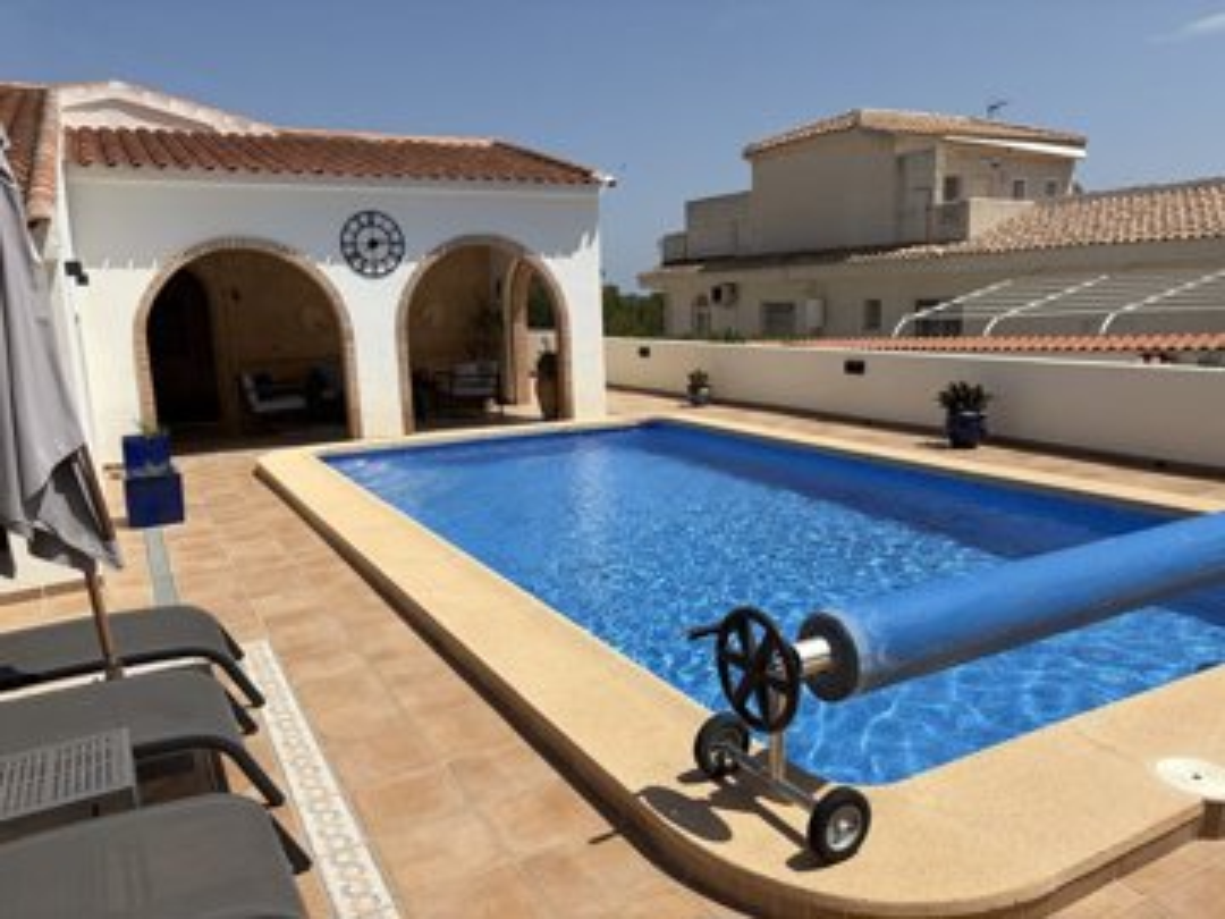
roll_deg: +2.0
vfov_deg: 53.1
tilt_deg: -10.5
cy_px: 460
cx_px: 612
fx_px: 920
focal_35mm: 26
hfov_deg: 67.3
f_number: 1.6
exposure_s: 1/7813
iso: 50
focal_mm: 5.96
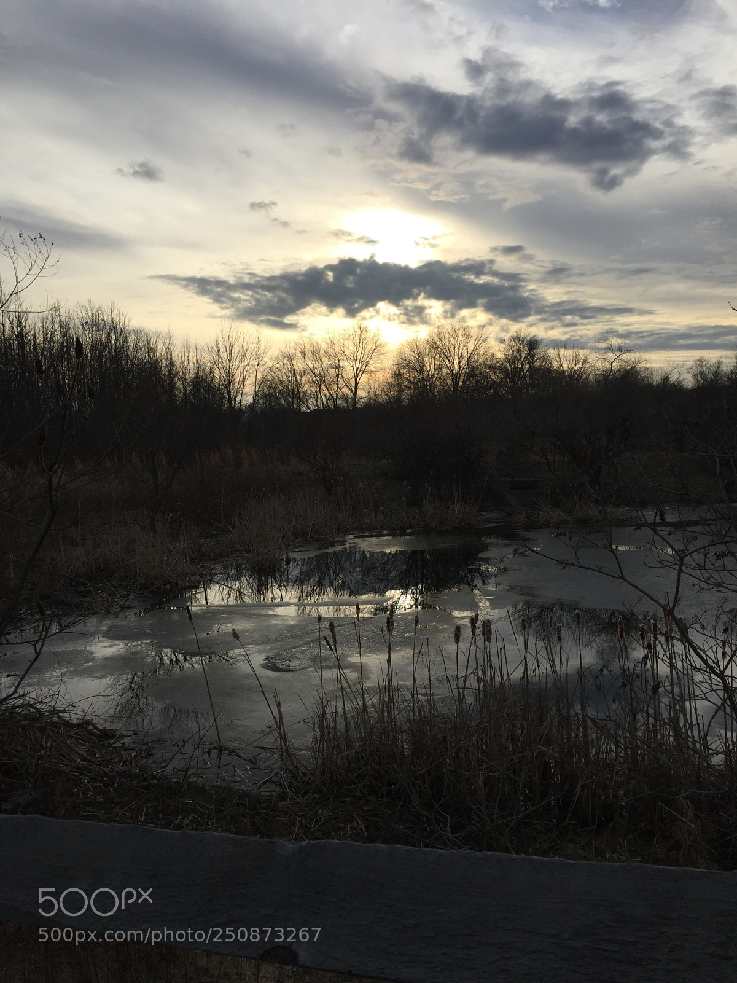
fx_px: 823
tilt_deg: -3.5
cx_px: 368
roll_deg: +2.2
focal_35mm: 29
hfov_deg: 48.2
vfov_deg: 61.7
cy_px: 492
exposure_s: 1/2825
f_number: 2.2
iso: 32
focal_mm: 4.15
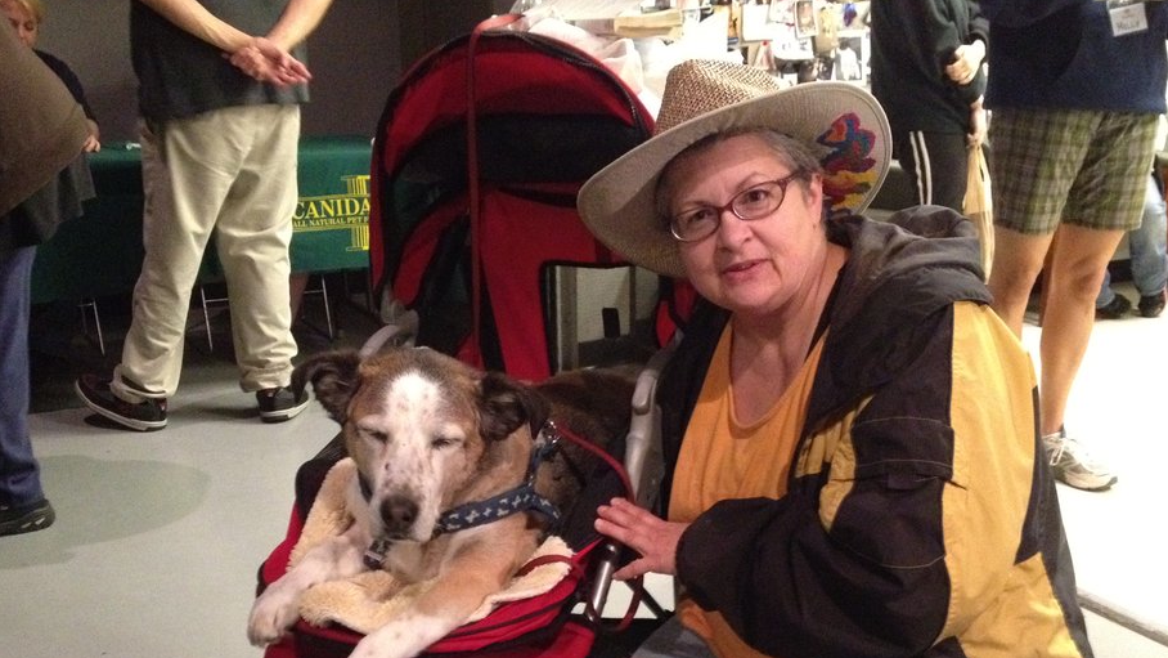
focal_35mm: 43
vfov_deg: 27.4
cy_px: 491
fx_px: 1332
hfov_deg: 47.4
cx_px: 594
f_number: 2.4
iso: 800
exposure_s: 1/15
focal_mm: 4.28
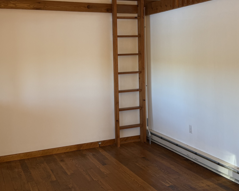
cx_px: 125
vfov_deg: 32.5
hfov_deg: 40.3
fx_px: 325
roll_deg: +1.9
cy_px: 67
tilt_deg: -2.9
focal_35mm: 46
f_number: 1.78
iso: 100
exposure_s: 1/120
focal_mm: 6.76
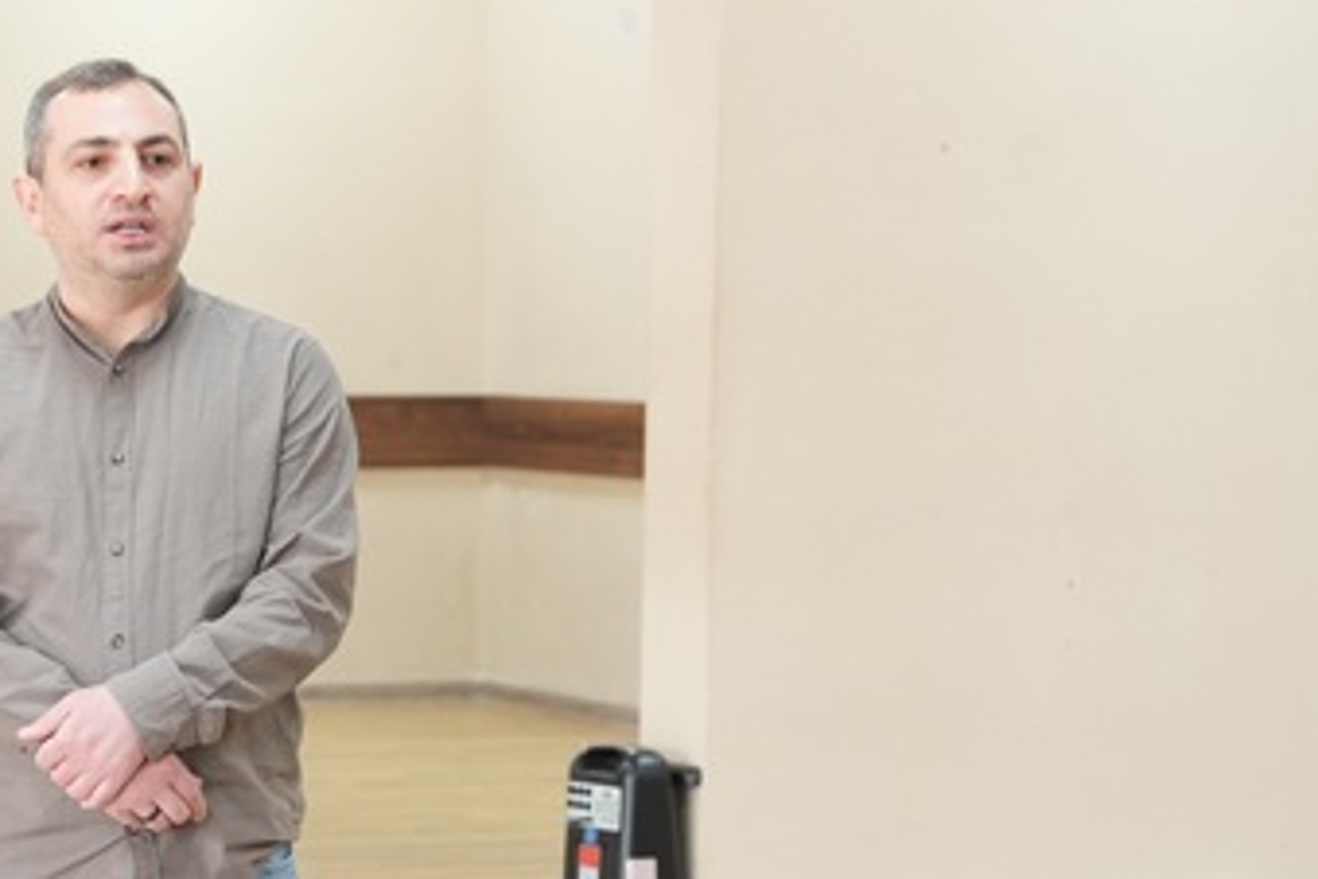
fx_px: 5085
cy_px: 733
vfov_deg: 9.8
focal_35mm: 139
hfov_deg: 14.5
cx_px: -23
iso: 2000
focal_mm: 58.8
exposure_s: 1/80
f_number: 3.5
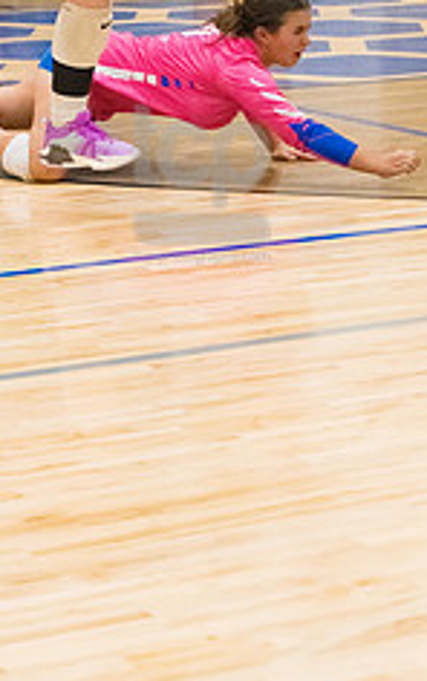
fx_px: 2526
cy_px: 185
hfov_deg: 9.7
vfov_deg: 15.3
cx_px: 202
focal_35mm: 136
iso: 10000
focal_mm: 70
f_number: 4.5
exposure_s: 1/1600
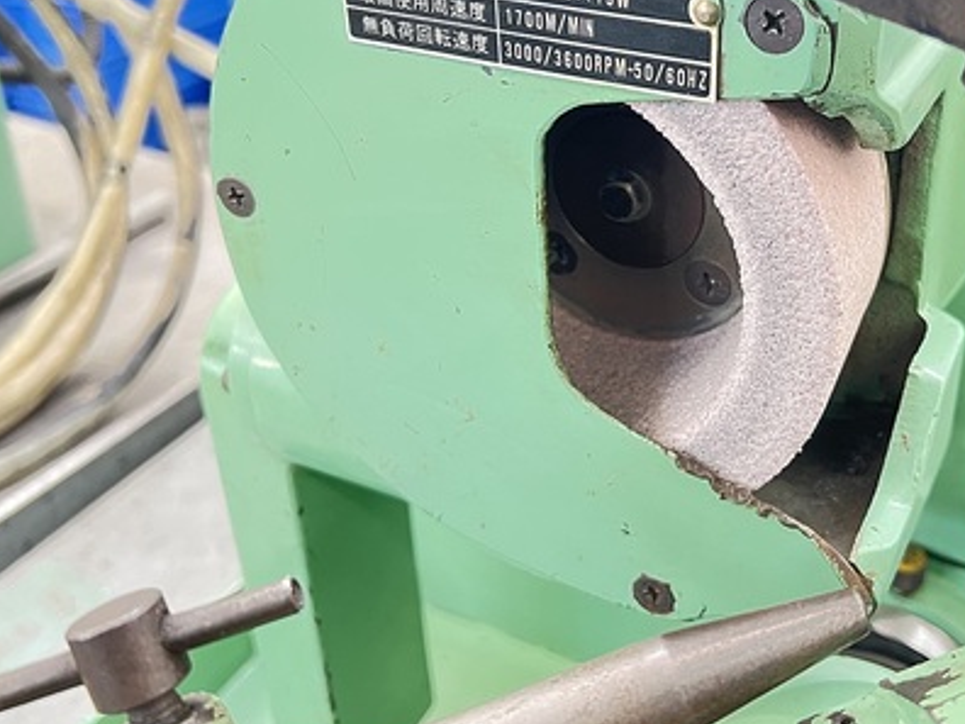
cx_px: 641
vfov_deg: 34.0
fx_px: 1171
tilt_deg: -28.5
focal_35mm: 42
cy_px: 239
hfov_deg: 44.2
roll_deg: -1.1
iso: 500
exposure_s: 1/55
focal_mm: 5.7
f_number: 1.5
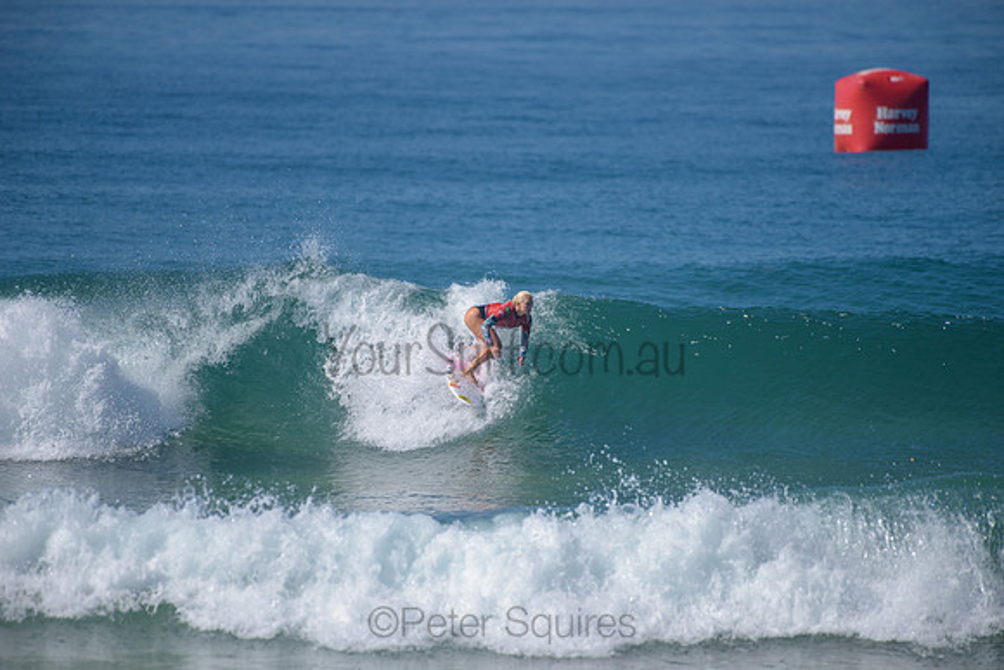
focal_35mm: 500
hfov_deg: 4.1
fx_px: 13947
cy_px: 335
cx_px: 502
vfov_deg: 2.8
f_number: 5.6
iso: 180
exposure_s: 1/2000
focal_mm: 500
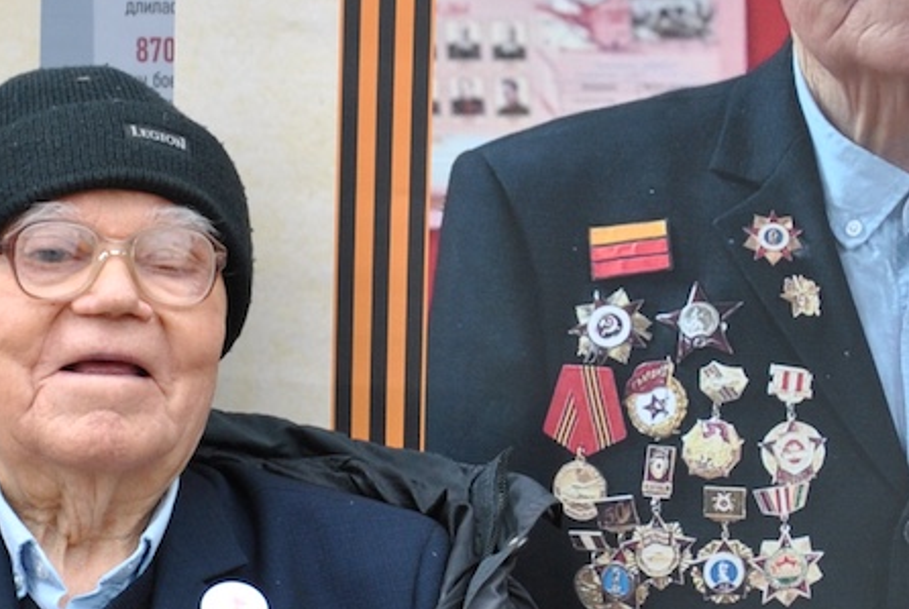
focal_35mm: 242
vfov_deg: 5.7
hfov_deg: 8.5
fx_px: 6121
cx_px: 102
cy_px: 407
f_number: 5.3
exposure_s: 1/125
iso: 200
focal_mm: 48
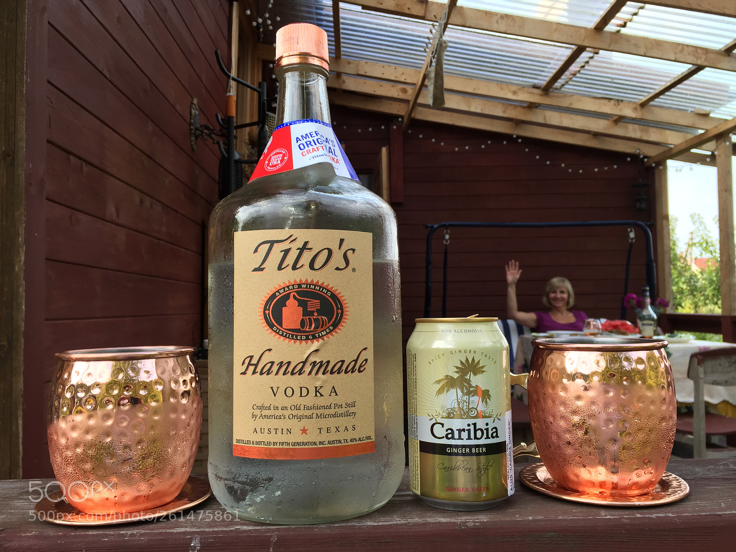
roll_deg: +0.2
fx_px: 617
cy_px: 276
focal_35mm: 29
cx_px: 368
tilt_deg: +3.6
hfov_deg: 61.7
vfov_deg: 48.2
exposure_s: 1/176
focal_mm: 4.15
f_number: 2.2
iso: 32
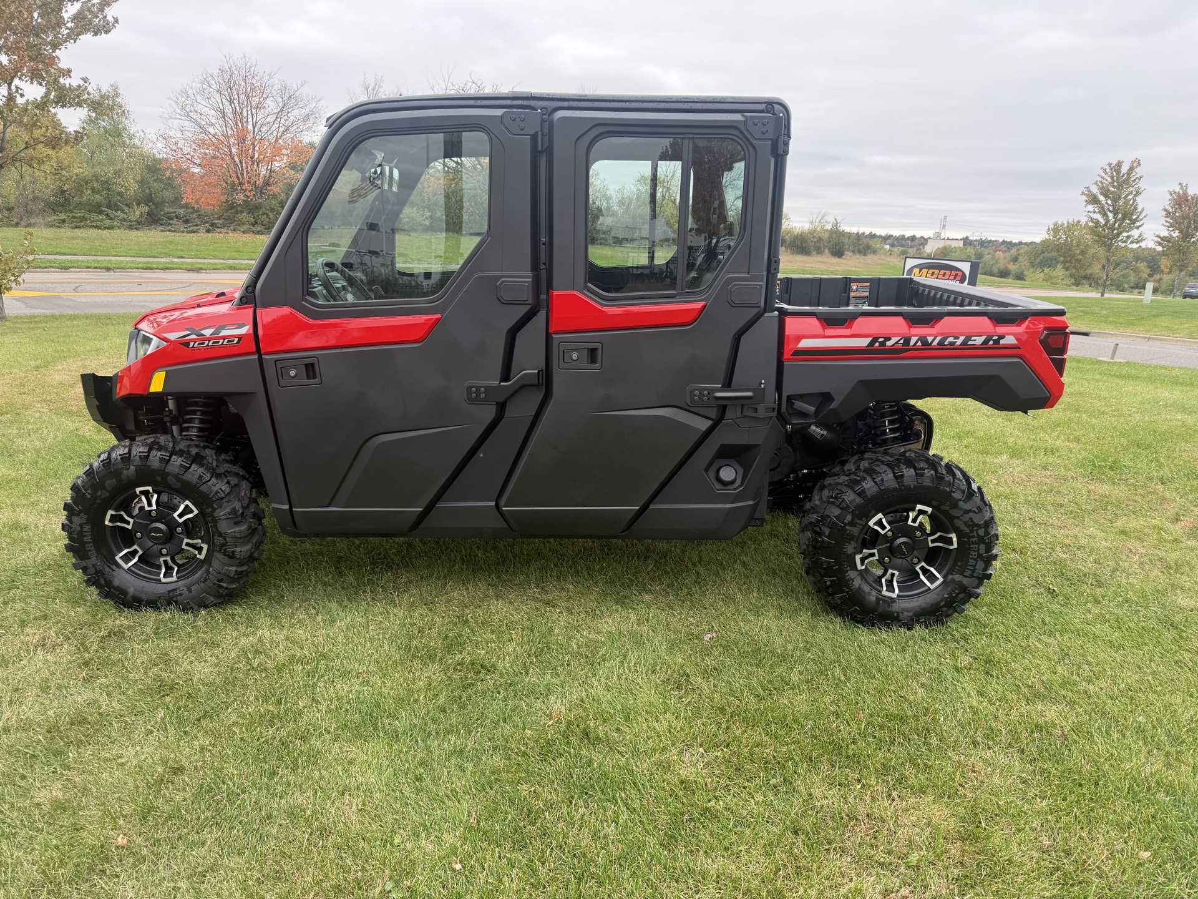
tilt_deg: -12.2
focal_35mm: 24
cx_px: 599
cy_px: 450
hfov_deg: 71.6
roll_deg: -3.7
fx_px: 831
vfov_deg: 56.8
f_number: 1.78
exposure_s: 1/453
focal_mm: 6.76
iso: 80
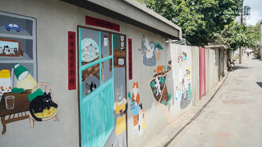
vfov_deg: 38.9
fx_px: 208
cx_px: 132
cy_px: 70
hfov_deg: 64.3
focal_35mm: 30
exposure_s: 1/200
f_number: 4.5
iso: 100
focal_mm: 28
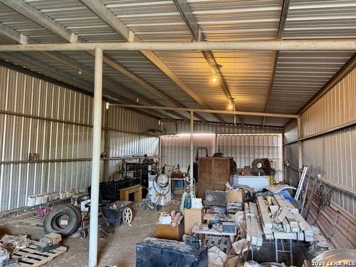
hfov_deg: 71.6
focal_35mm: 24
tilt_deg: +3.8
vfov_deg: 56.8
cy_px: 134
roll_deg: -0.2
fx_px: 247
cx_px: 178
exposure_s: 1/60
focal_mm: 6.76
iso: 800
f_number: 1.78
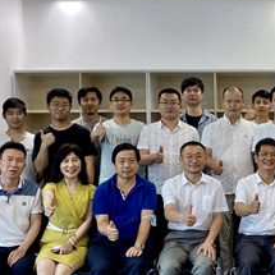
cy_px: 166
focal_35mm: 64
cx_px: 279
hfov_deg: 25.5
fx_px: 575
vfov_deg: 26.8
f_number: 1.8
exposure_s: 1/100
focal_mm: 4.25
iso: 100
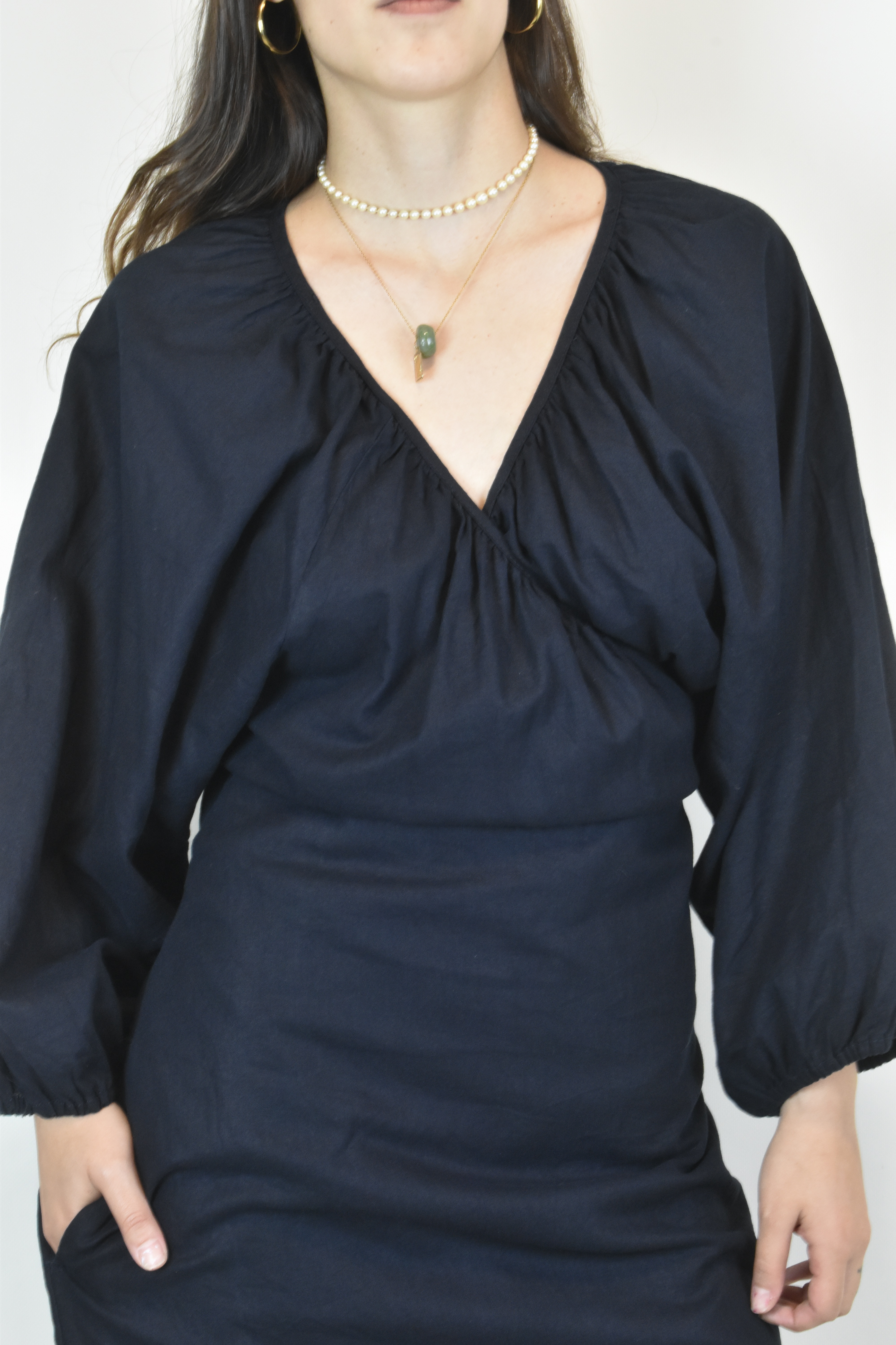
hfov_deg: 16.6
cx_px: 448
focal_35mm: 82
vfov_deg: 24.6
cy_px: 672
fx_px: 3080
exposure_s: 1/15
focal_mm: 55
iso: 1600
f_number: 18
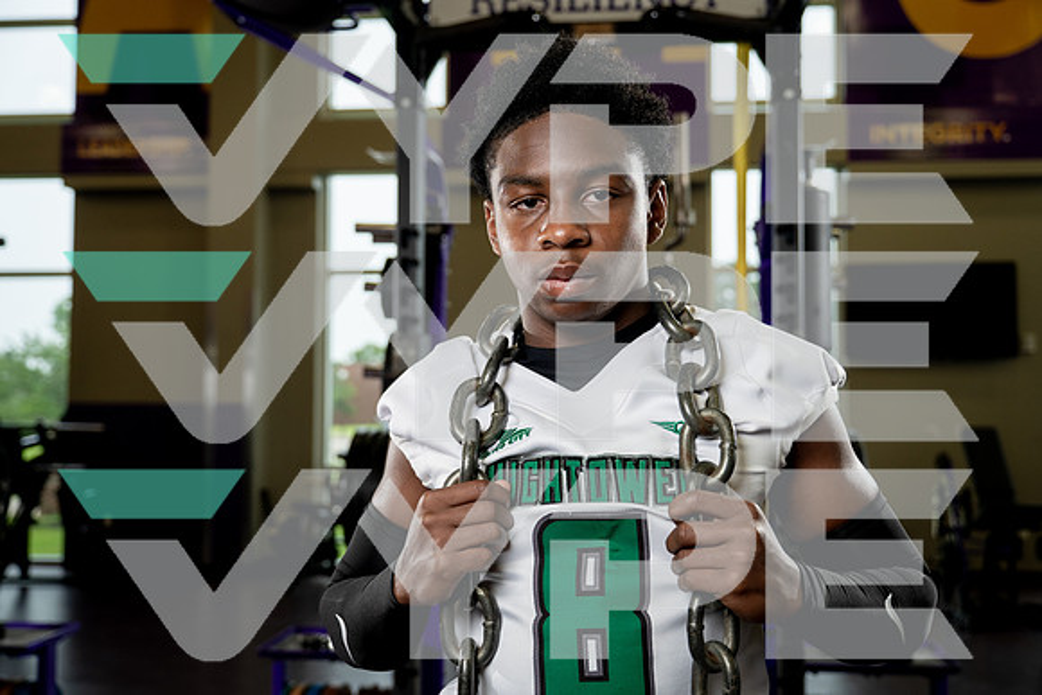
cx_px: 521
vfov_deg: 33.4
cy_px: 348
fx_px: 1158
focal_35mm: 40
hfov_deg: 48.4
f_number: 4
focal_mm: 40
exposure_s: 1/250
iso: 640
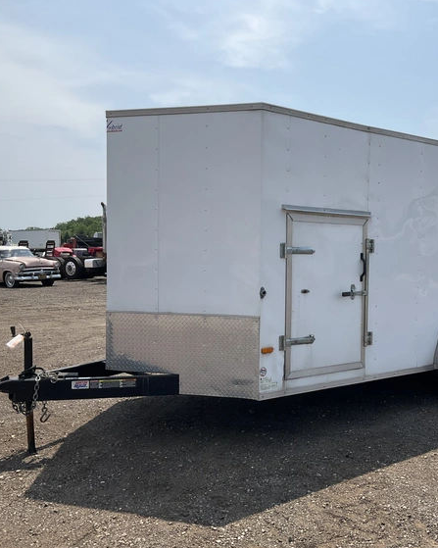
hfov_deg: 38.7
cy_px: 274
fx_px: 616
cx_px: 291
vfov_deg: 47.9
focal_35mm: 38
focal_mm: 3
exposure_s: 1/2801
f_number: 1.8
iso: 25
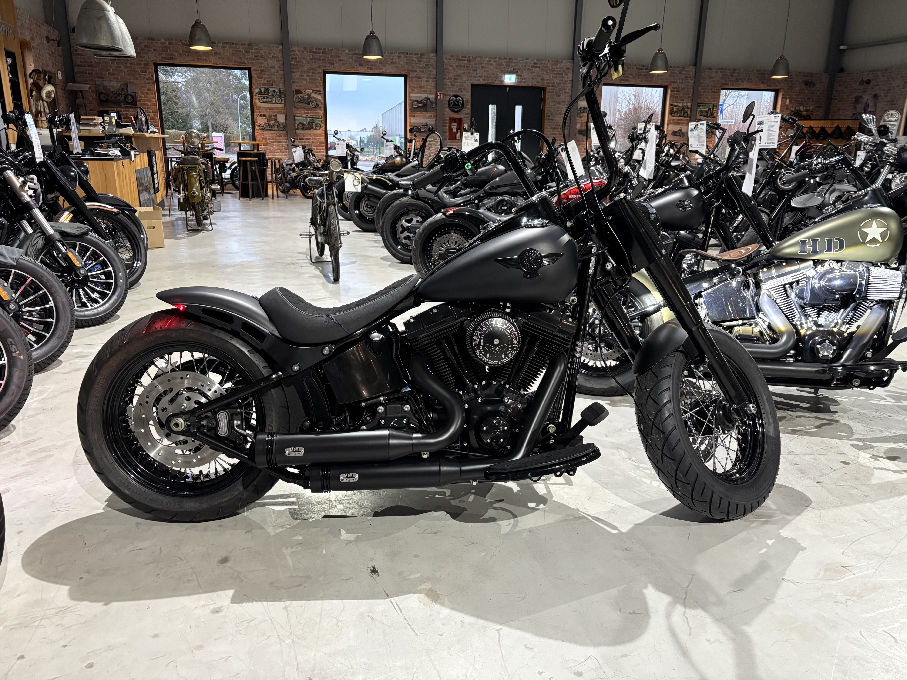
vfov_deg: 53.1
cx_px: 454
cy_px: 340
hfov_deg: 67.3
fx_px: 681
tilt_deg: -14.7
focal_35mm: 26
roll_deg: -0.2
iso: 500
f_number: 1.6
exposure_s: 1/40
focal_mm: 5.96
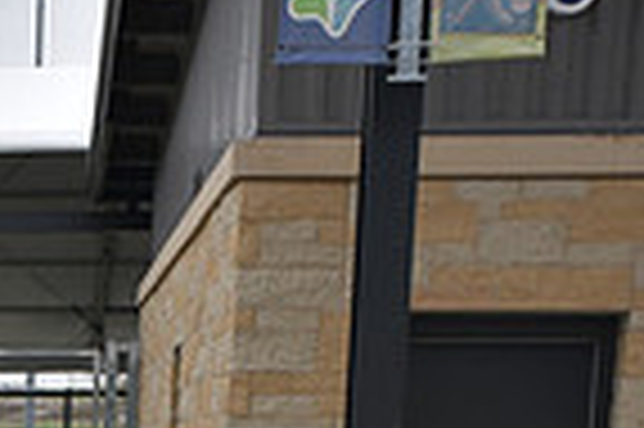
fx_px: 2251
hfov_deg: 15.1
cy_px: 845
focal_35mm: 126
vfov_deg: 10.1
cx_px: -320
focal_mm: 31
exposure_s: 1/400
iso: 400
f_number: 10
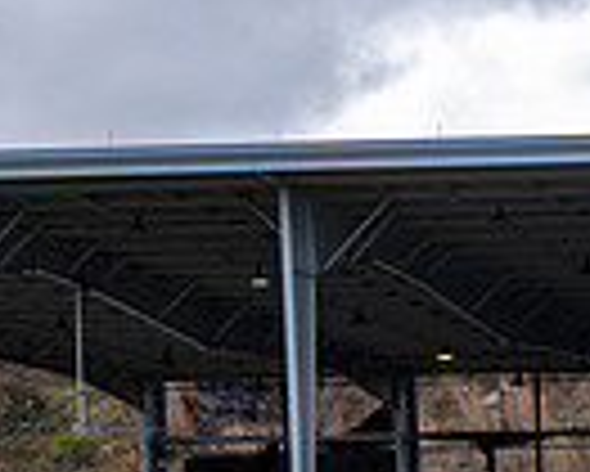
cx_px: 1144
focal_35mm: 208
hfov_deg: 8.8
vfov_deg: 7.3
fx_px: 3635
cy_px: 712
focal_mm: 50
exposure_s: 1/1250
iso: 125
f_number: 2.8
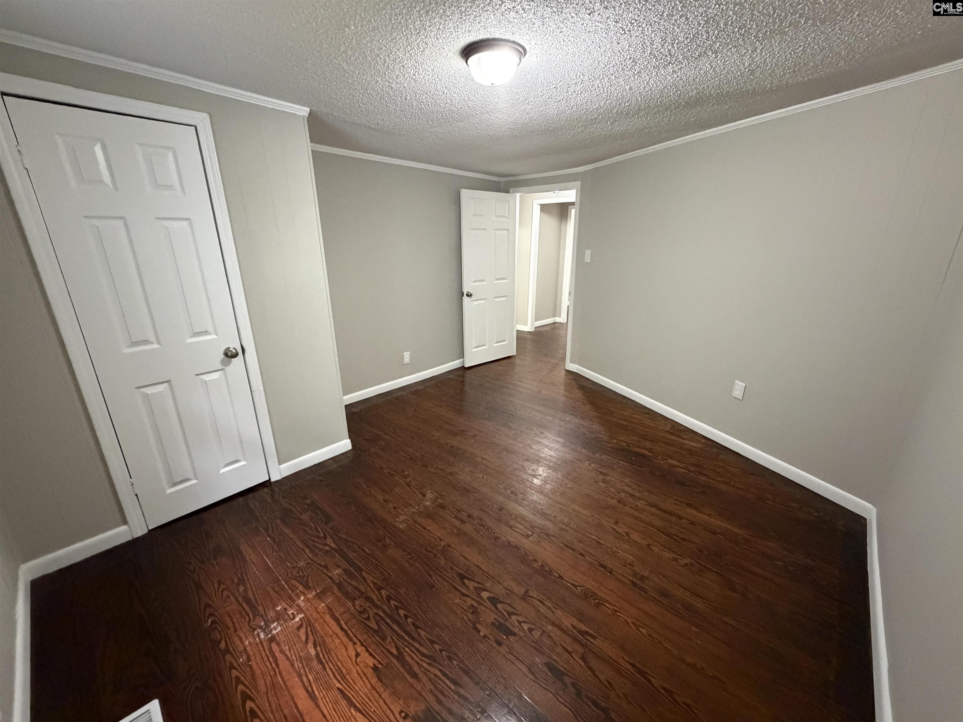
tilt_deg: -17.7
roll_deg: +0.5
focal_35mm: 14
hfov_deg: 102.1
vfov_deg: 85.7
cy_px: 361
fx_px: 389
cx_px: 482
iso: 1250
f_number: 2.2
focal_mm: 2.22
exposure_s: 1/60
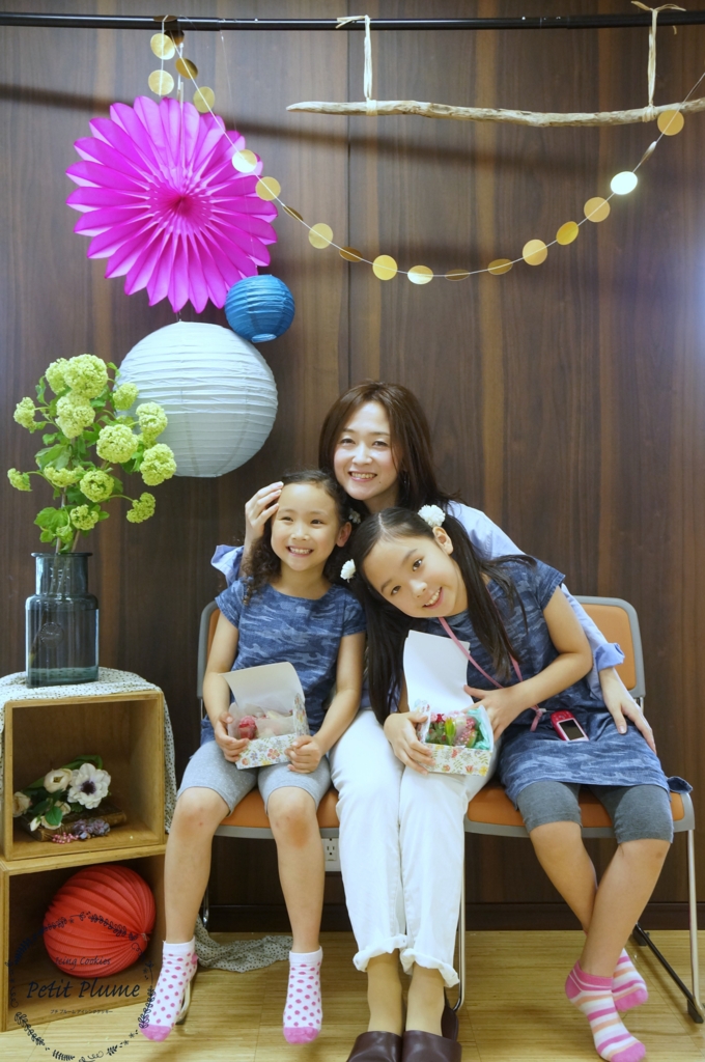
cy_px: 531
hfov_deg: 36.8
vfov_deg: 53.2
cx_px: 352
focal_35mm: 36
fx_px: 1060
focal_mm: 24
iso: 800
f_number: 4.5
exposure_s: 1/60
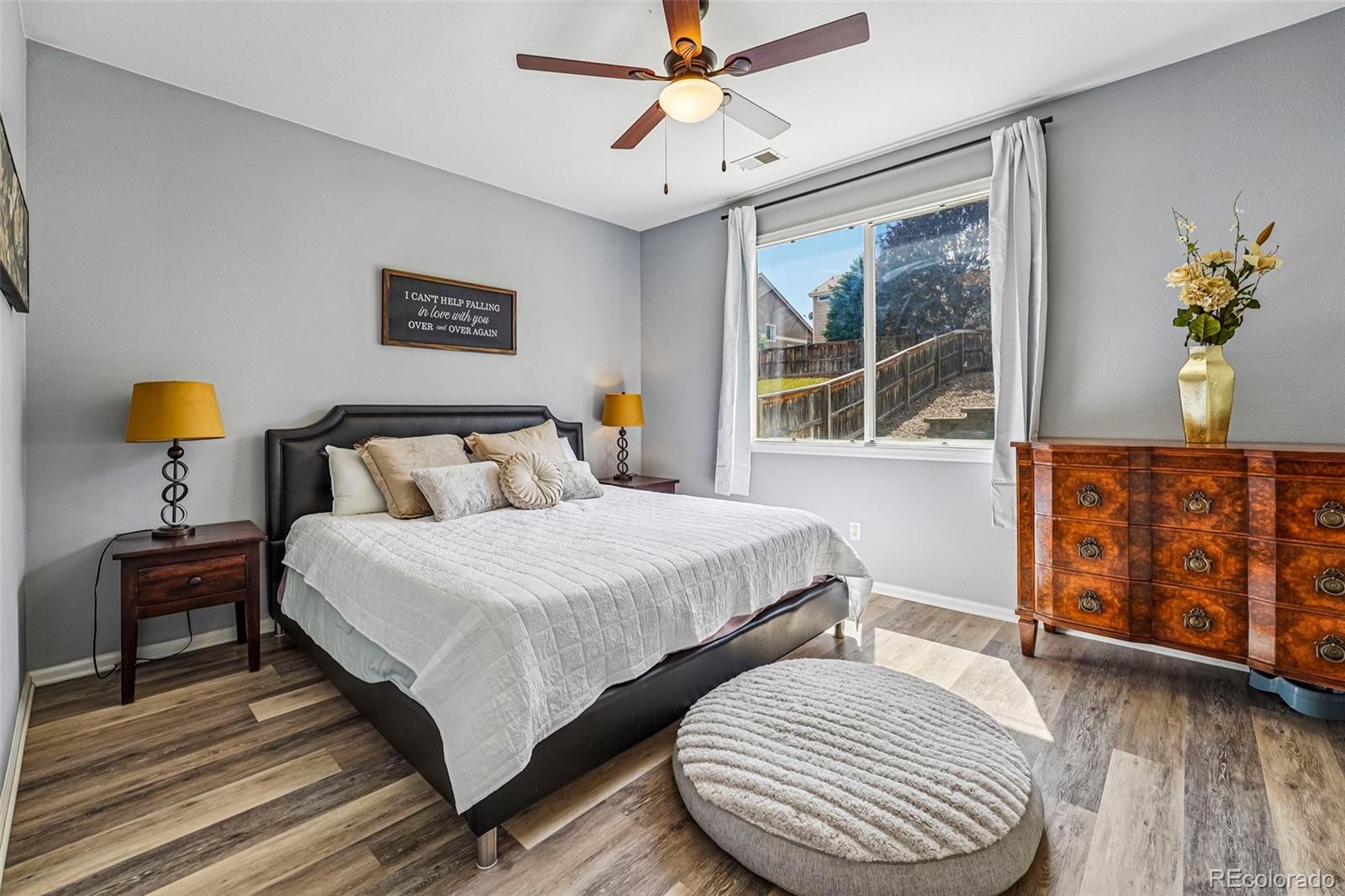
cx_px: 672
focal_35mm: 15
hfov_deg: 101.9
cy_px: 448
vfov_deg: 78.8
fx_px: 545
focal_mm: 14.6
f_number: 8
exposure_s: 1/30
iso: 100
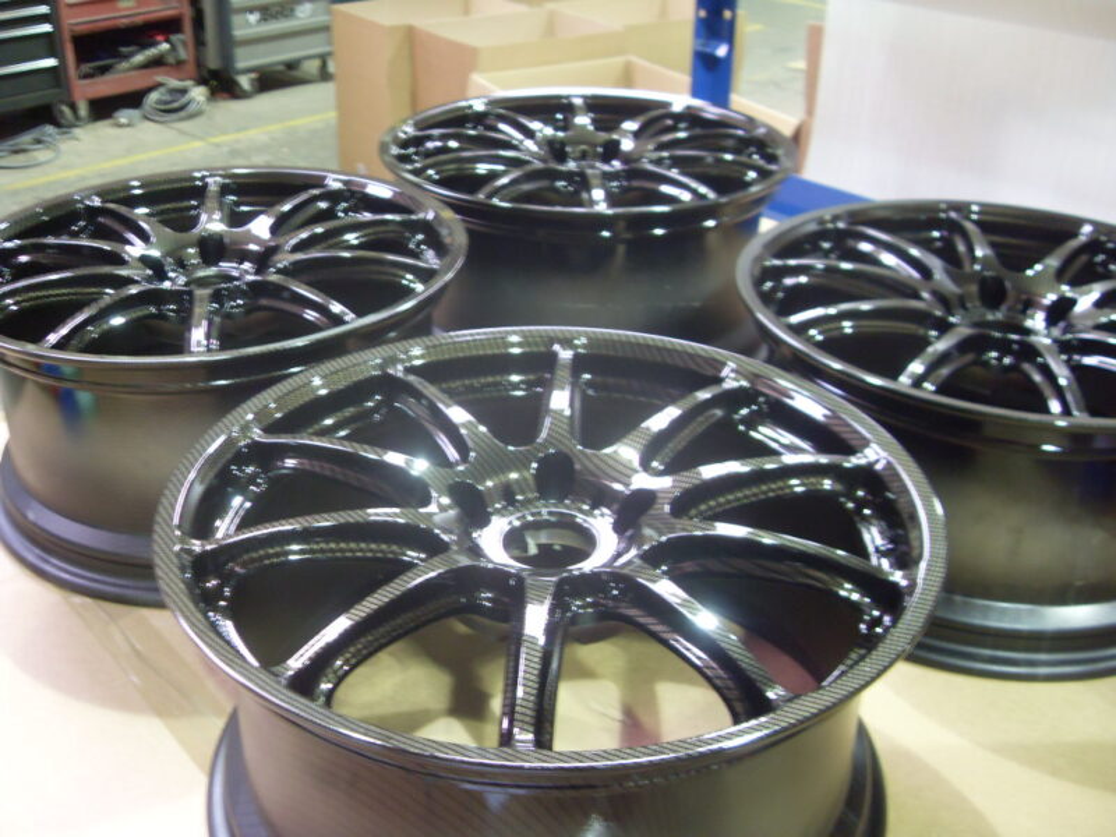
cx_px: 558
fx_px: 1128
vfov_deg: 40.7
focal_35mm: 35
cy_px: 418
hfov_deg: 52.6
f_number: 2.8
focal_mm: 6.3
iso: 200
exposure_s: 1/8
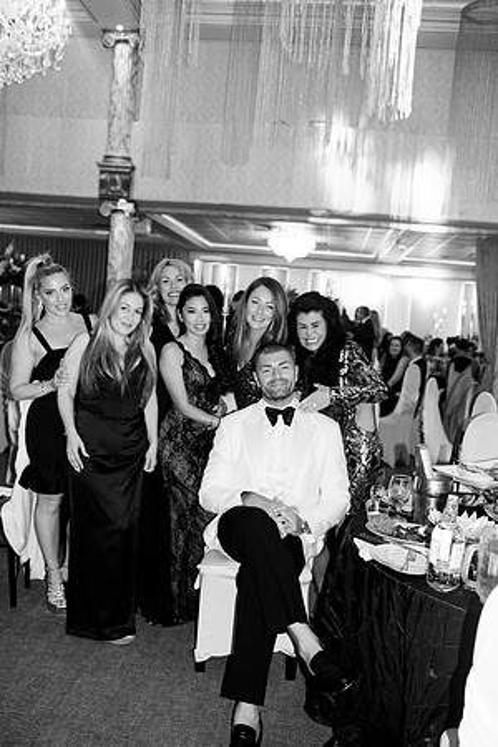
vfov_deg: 54.4
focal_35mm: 35
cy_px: 374
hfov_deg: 37.9
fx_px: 726
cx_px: 249
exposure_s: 1/200
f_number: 2.8
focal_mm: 35
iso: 2000
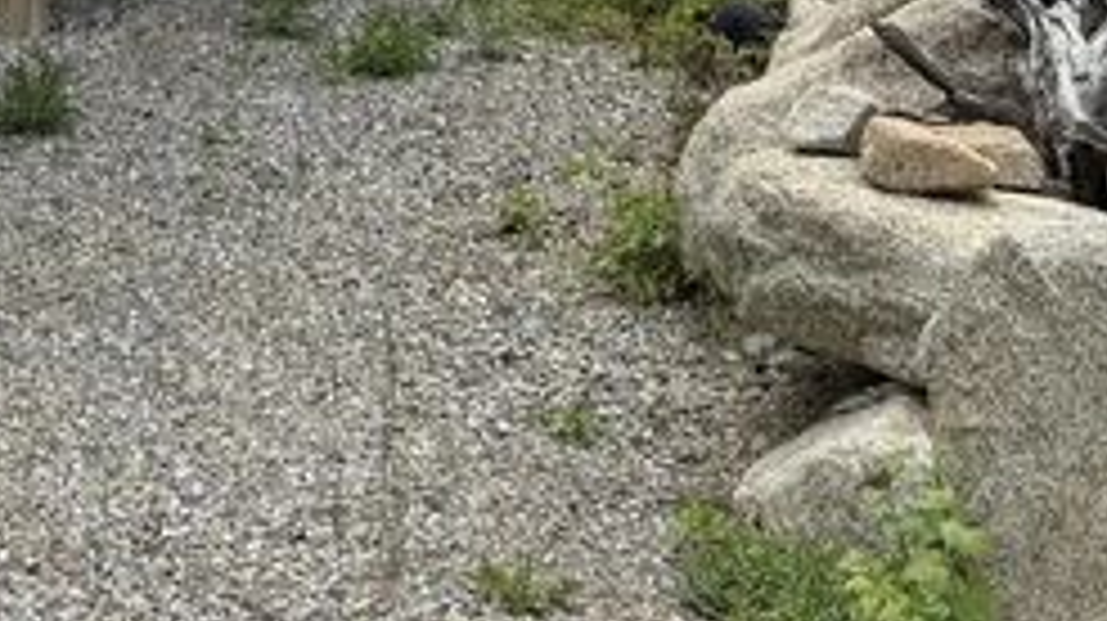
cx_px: 153
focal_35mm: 109
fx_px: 3197
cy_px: -742
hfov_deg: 19.4
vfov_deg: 10.0
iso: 80
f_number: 1.78
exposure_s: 1/6711
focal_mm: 6.76
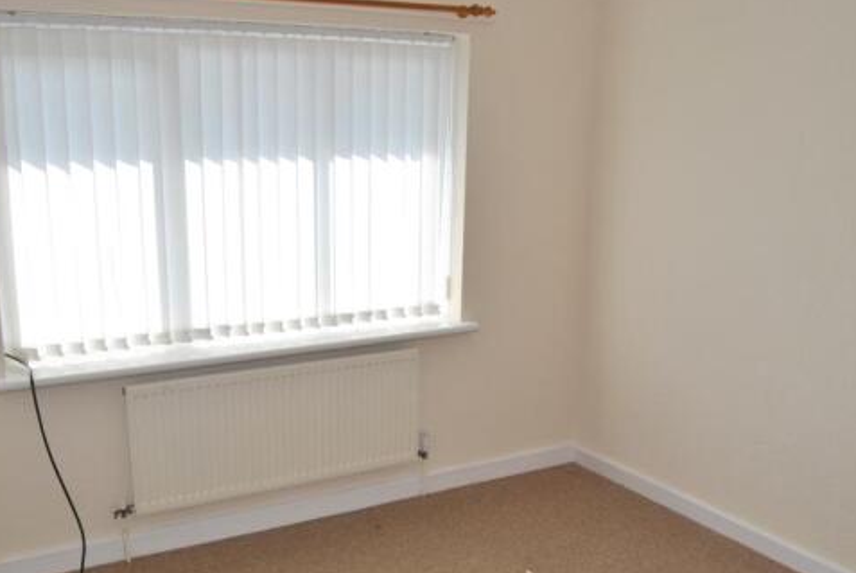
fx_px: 881
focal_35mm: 37
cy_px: 380
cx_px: 392
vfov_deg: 35.7
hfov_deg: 51.8
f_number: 7.1
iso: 100
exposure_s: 1/200
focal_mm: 18
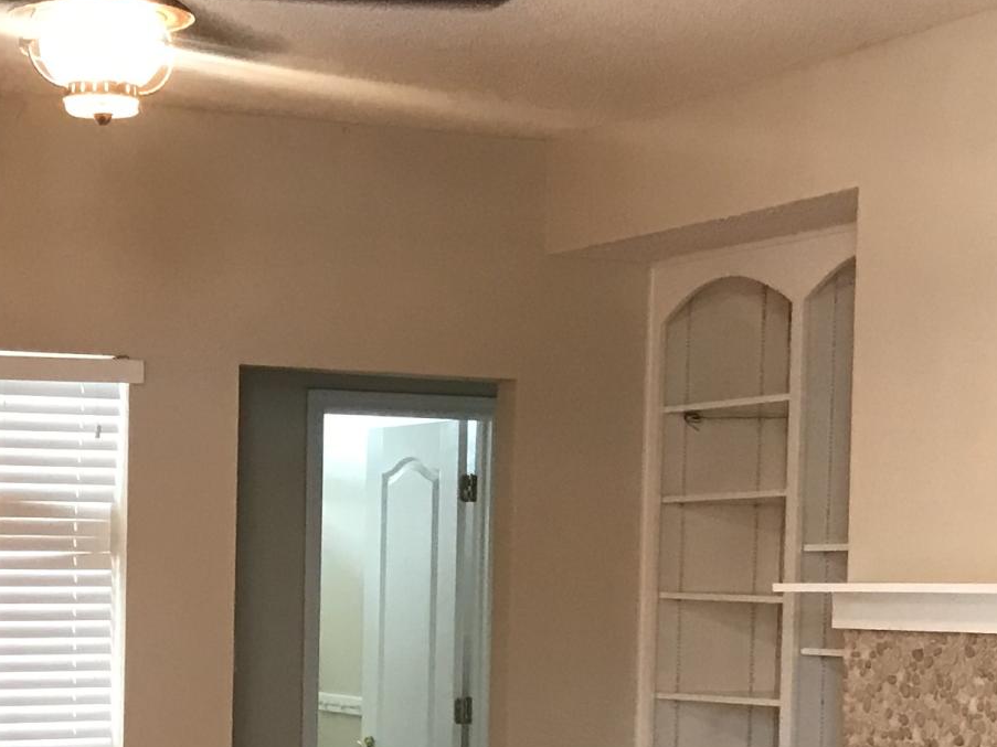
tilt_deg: -3.3
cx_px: 213
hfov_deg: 20.9
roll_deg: -0.9
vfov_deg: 15.6
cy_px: 768
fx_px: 2678
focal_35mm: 93
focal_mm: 3.99
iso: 64
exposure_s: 1/15
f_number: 1.8
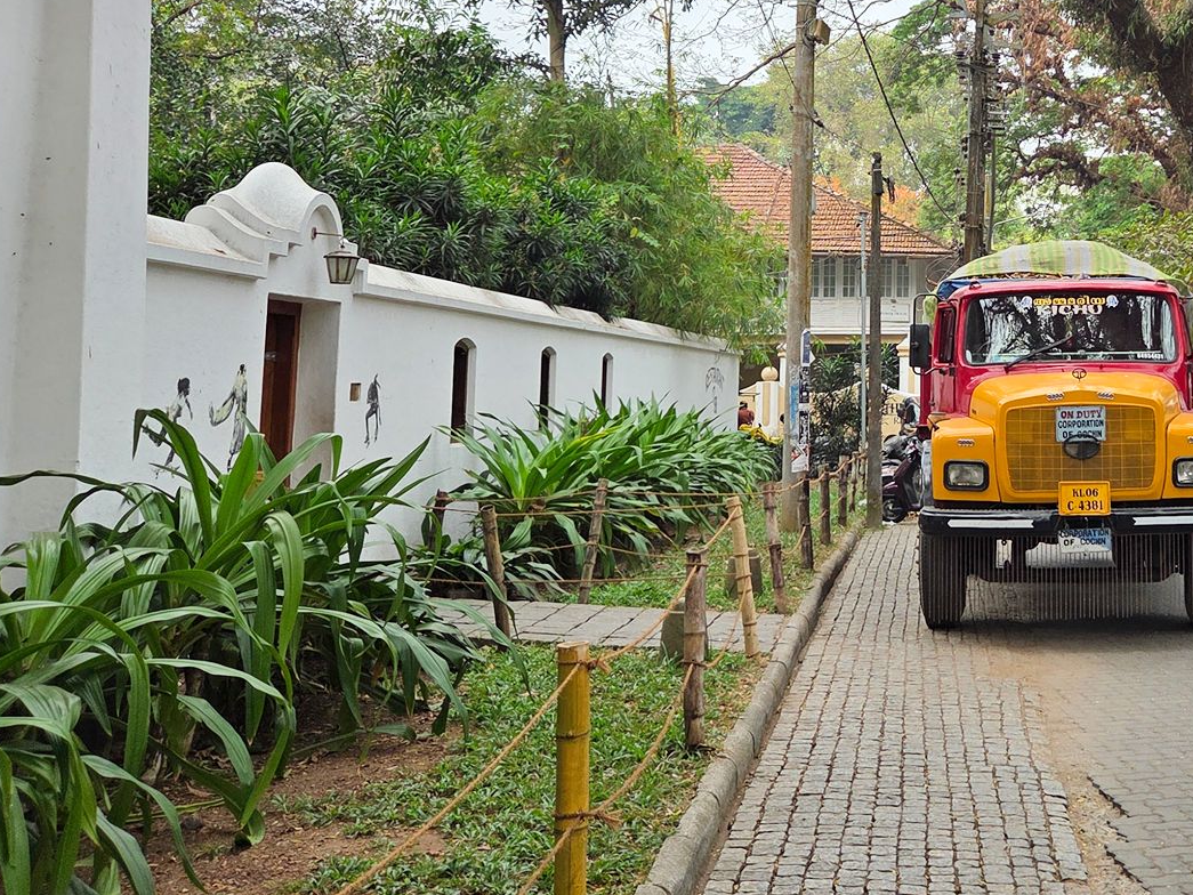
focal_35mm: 44
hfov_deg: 40.3
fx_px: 1517
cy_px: 164
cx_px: 1034
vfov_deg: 31.9
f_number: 1.8
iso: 80
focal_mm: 5.4
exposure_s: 1/1983
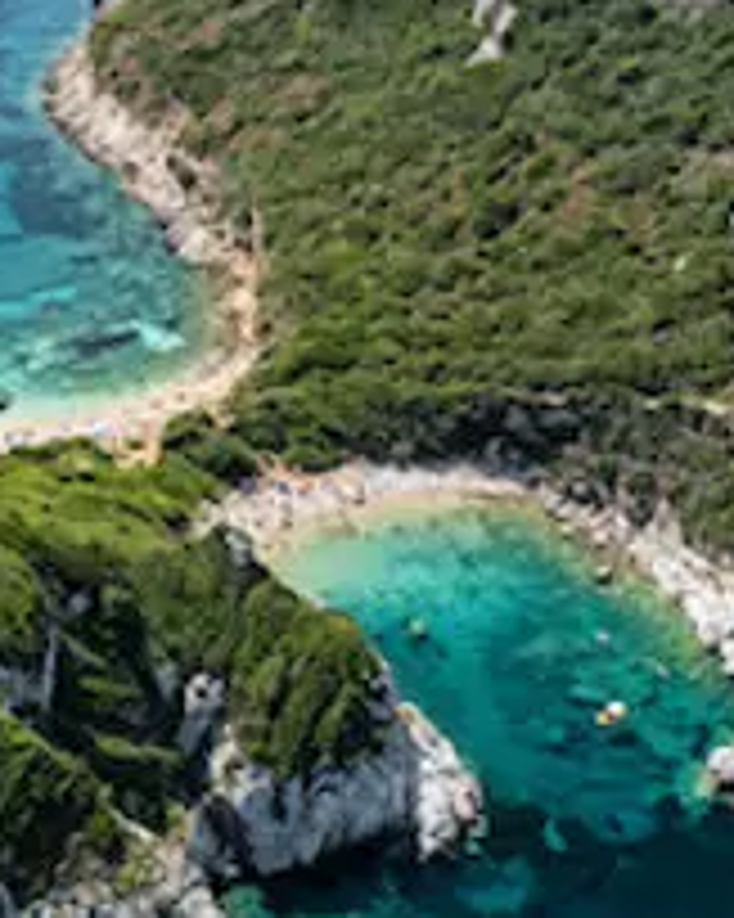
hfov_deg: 20.0
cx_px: 162
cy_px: 320
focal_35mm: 76
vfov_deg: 25.0
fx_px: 2065
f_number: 2.8
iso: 100
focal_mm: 8.4
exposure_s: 1/40
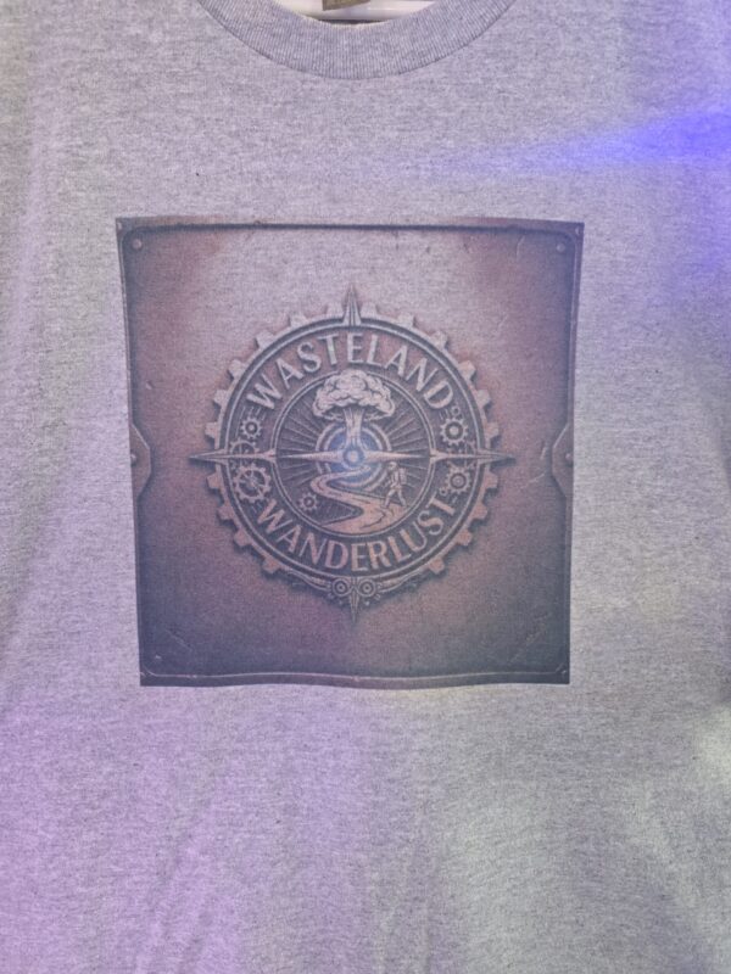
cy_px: 487
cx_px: 366
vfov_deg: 73.9
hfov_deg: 58.9
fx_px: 648
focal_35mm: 23
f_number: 1.7
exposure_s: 1/60
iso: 1000
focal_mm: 6.3
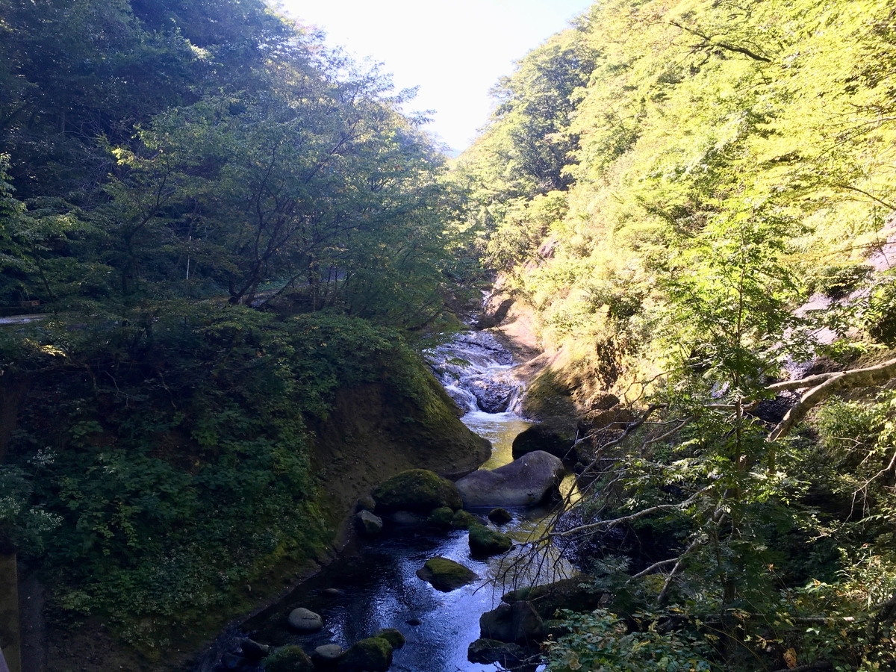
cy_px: 336
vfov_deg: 48.2
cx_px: 448
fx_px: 751
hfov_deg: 61.7
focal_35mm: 29
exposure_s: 1/133
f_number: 2.2
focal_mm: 4.15
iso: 25
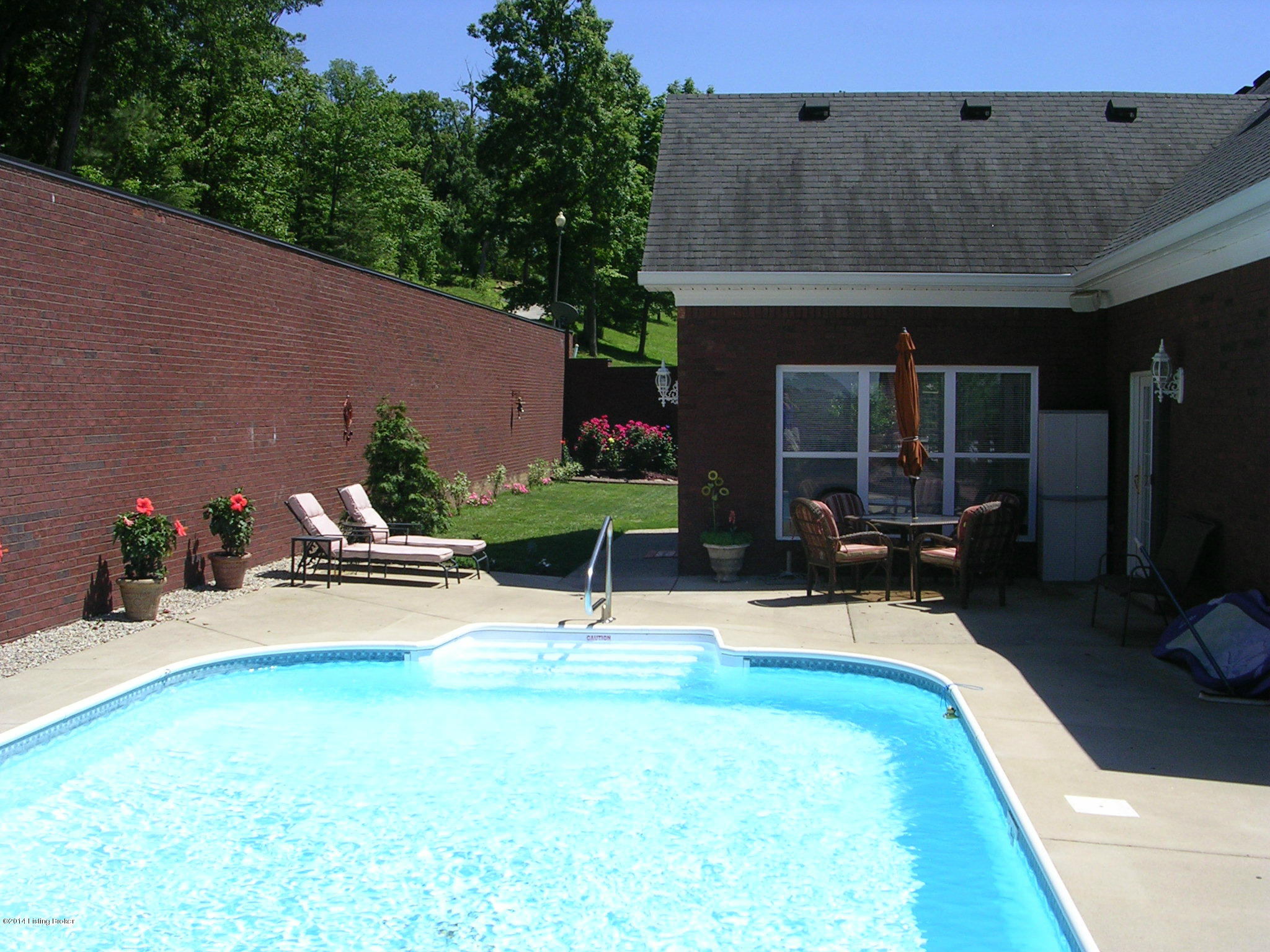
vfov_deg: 37.7
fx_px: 1394
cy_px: 476
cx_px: 635
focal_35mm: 38
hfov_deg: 49.0
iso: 50
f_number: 5.6
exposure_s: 1/310
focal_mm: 5.8
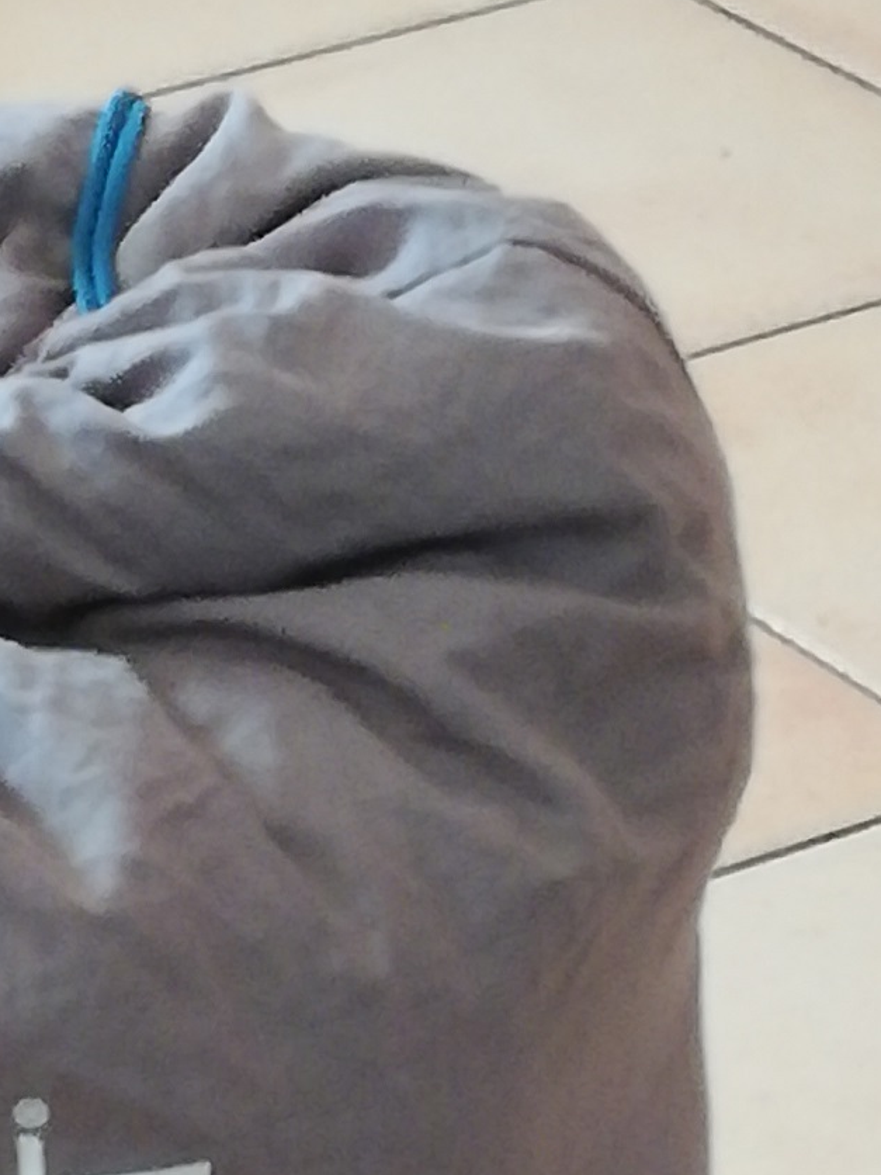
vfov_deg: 9.6
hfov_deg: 7.2
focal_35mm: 204
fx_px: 6923
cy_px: 1314
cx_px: -70
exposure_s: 1/20
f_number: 2.2
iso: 500
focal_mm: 3.81
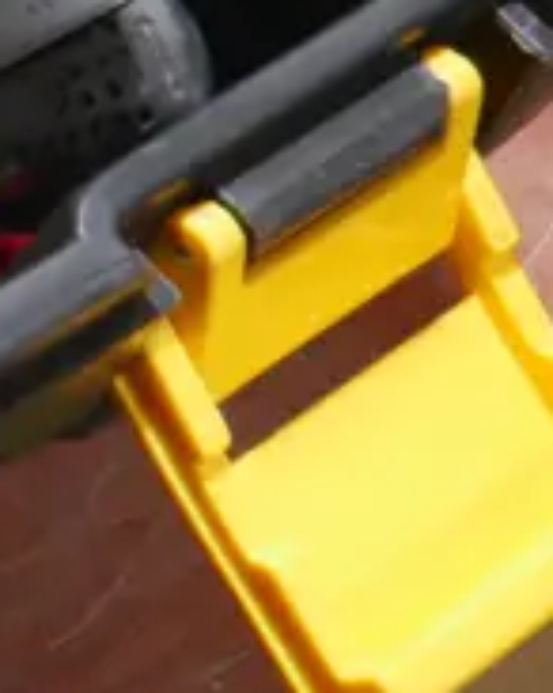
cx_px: -1265
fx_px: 3812
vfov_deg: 10.3
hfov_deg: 7.1
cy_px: -32
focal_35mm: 186
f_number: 4
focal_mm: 17
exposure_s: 1/60
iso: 1000
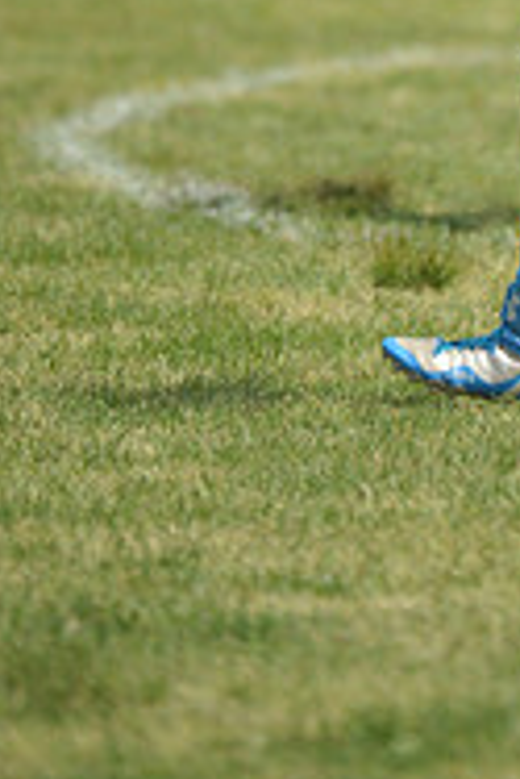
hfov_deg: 1.3
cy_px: -317
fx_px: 22793
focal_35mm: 1054
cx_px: 520
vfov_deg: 2.0
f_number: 4
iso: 640
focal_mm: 340
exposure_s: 1/3200
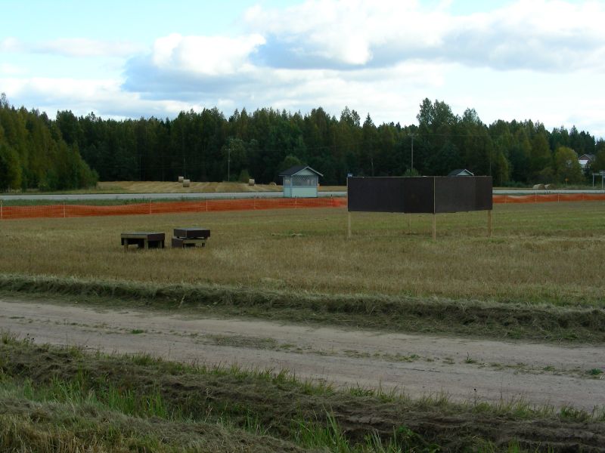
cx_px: 302
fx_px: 839
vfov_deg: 30.3
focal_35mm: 48
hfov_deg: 39.7
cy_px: 226
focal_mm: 8
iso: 50
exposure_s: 1/337
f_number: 4
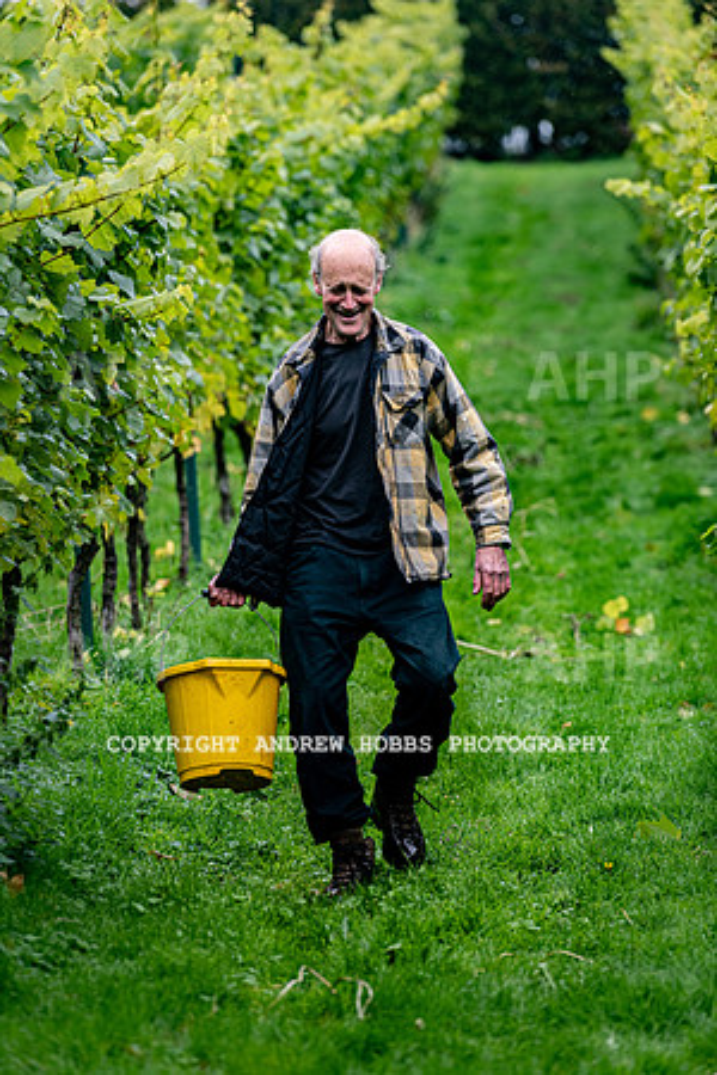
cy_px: 538
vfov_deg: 10.3
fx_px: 5975
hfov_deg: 6.9
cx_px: 358
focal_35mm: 200
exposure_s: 1/800
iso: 400
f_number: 4
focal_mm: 200
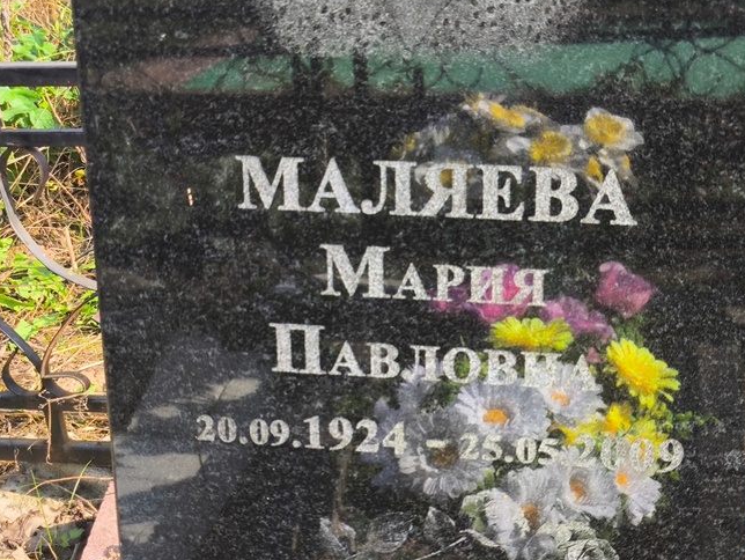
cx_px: 422
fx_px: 1335
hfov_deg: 31.1
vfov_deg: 23.6
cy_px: 336
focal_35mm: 62
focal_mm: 4.71
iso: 50
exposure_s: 1/484
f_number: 1.7
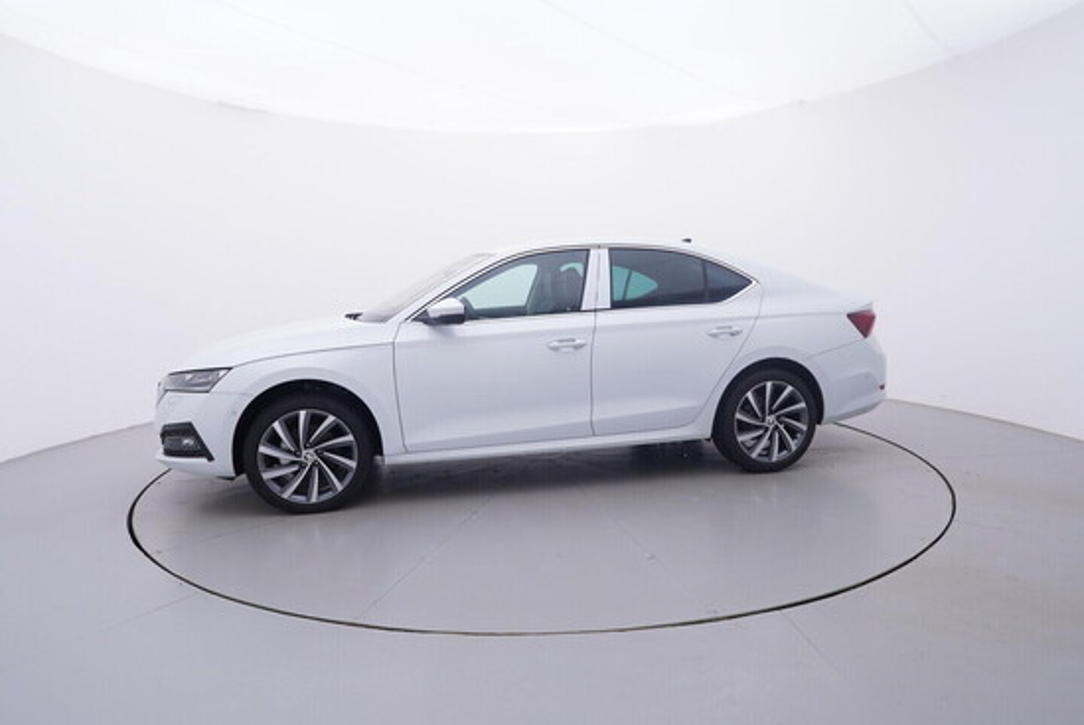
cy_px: 362
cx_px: 542
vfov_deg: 56.2
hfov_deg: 77.3
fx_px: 678
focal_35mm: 22
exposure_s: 1/80
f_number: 5
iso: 200
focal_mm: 15
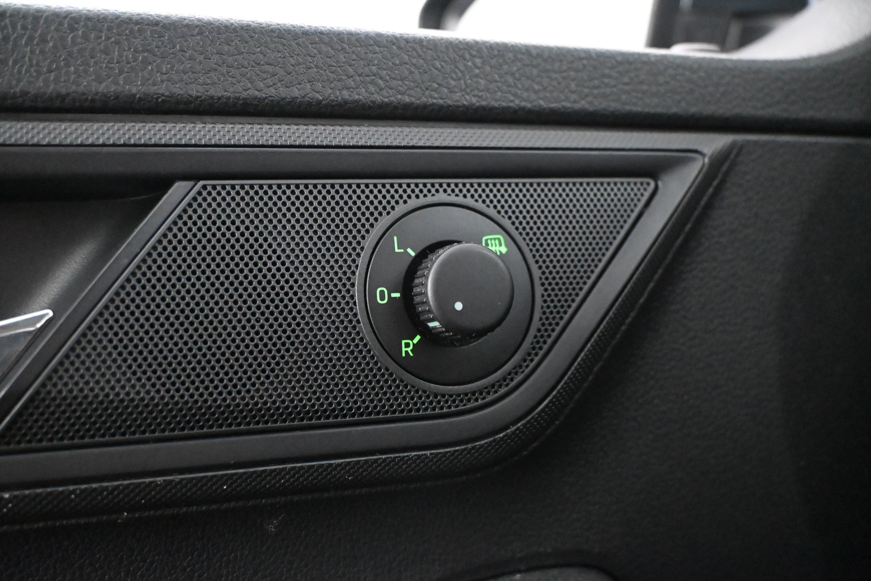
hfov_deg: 56.1
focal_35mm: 34
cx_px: 436
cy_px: 290
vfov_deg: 39.1
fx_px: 816
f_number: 4
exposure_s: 1/50
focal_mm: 22.5
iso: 12800
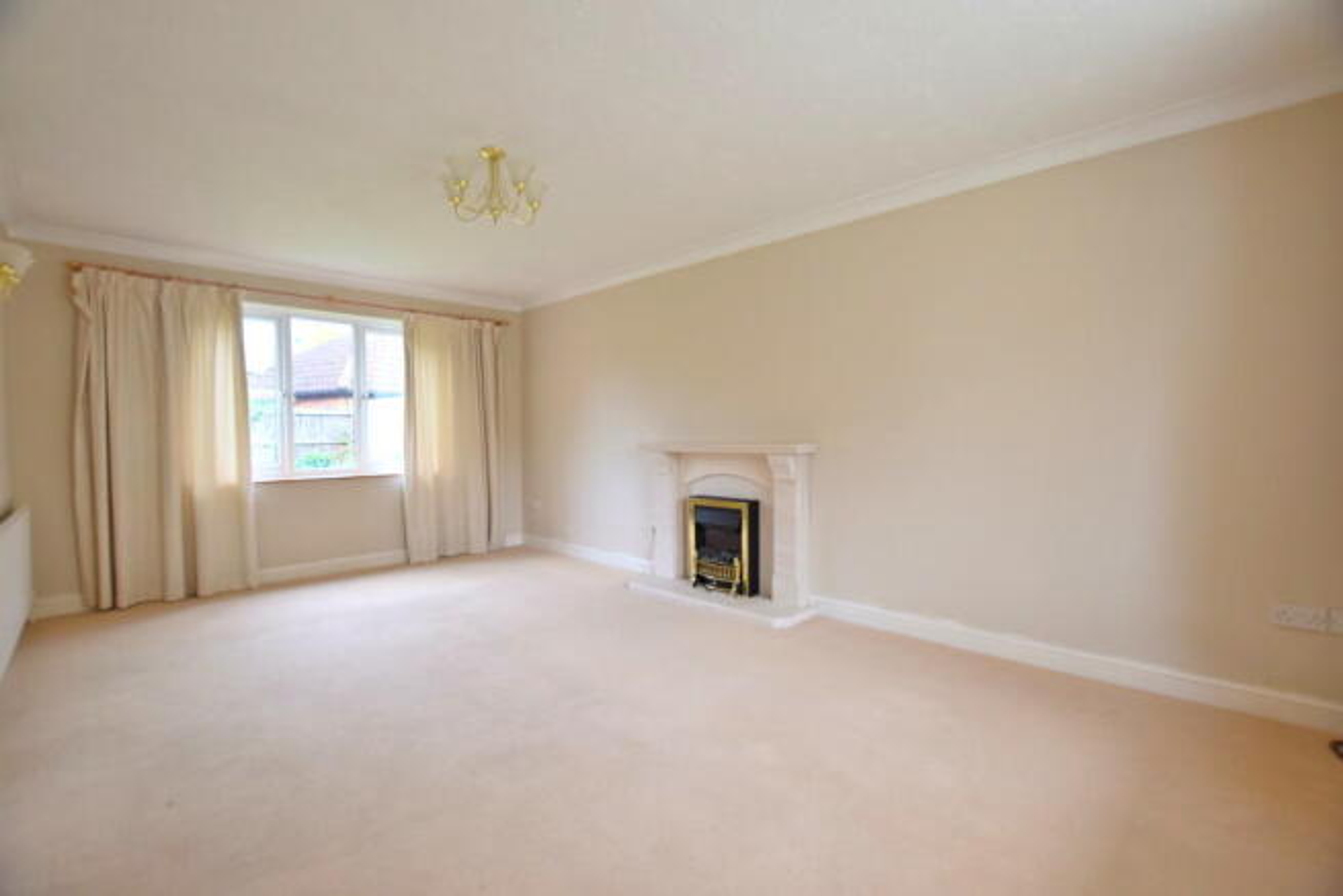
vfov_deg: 77.4
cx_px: 672
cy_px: 448
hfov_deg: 100.4
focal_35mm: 15
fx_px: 560
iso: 640
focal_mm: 10
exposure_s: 1/60
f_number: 4
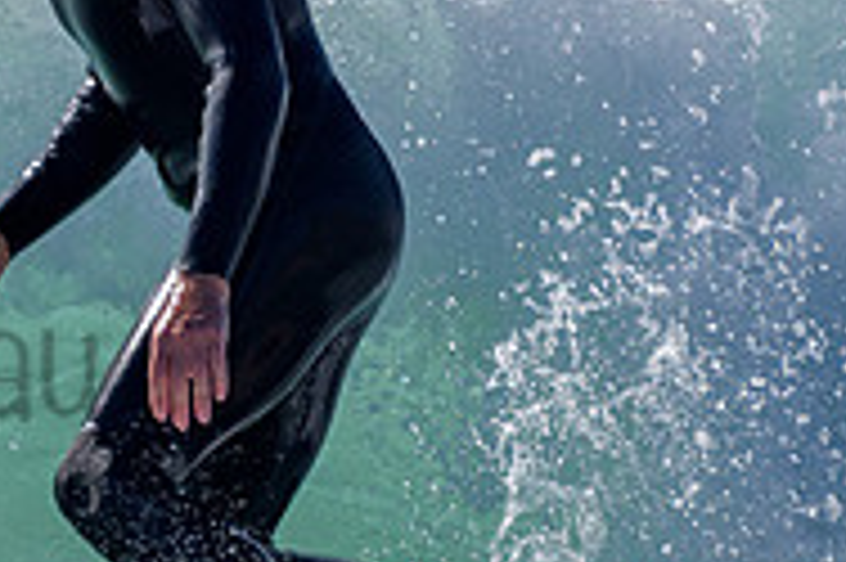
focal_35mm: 1890
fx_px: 44375
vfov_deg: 0.7
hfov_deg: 1.1
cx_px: -84
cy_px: 221
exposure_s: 1/2000
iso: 125
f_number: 5.6
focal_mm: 500
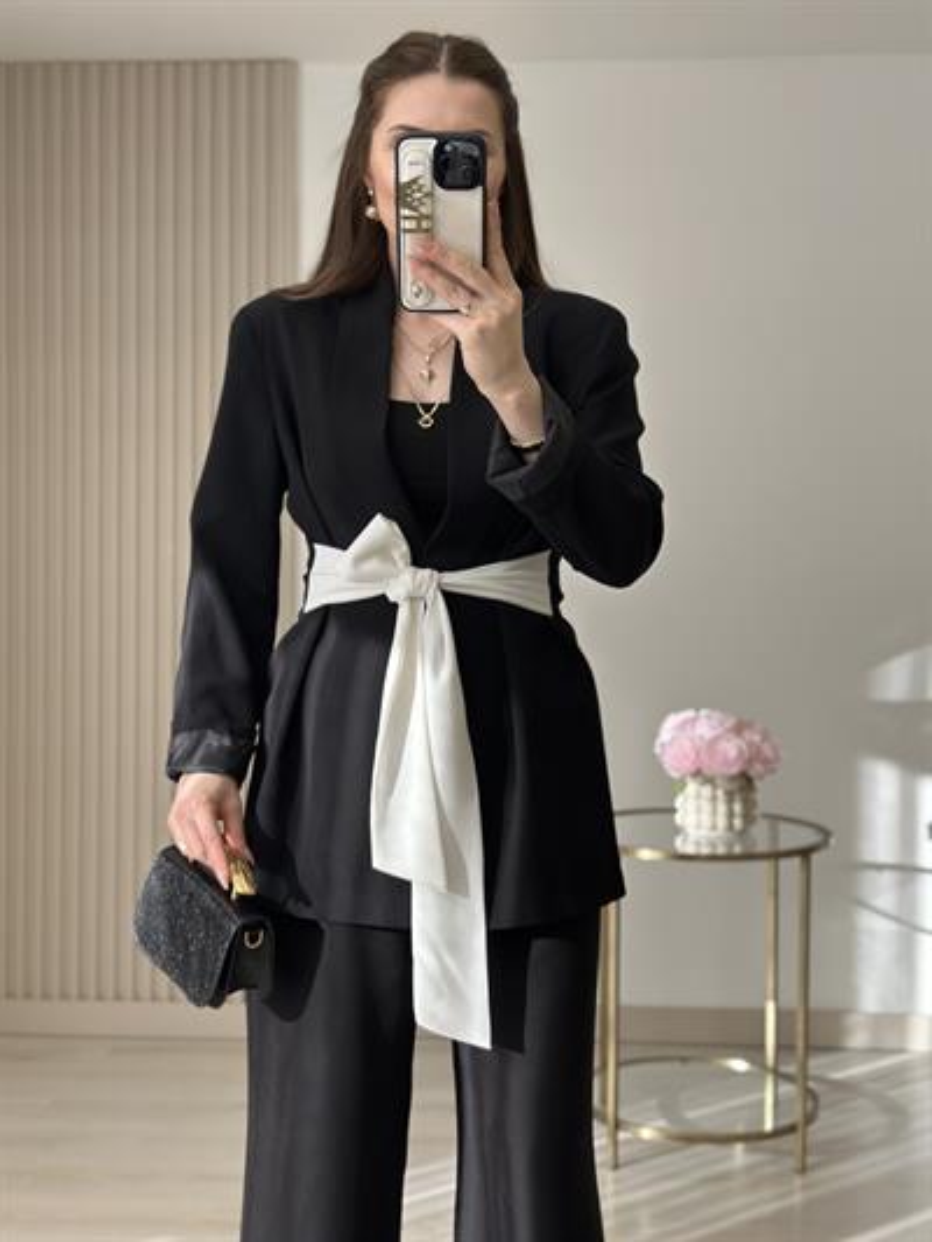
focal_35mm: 48
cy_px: 621
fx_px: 1722
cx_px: 466
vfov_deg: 39.6
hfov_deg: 30.3
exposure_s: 1/503
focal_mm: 6.86
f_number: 1.78
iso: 80
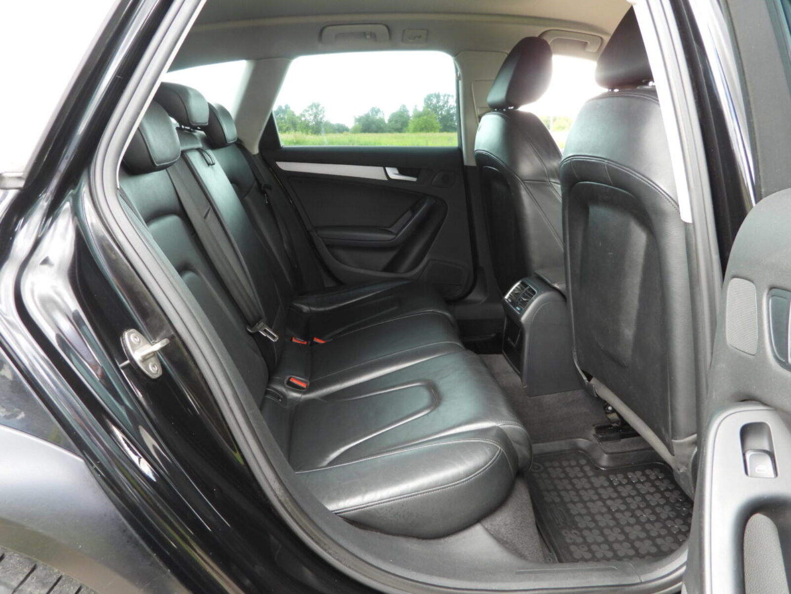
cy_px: 297
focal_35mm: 24
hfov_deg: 71.6
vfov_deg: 56.8
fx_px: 548
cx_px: 396
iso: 125
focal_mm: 4.3
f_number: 2.8
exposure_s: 1/30
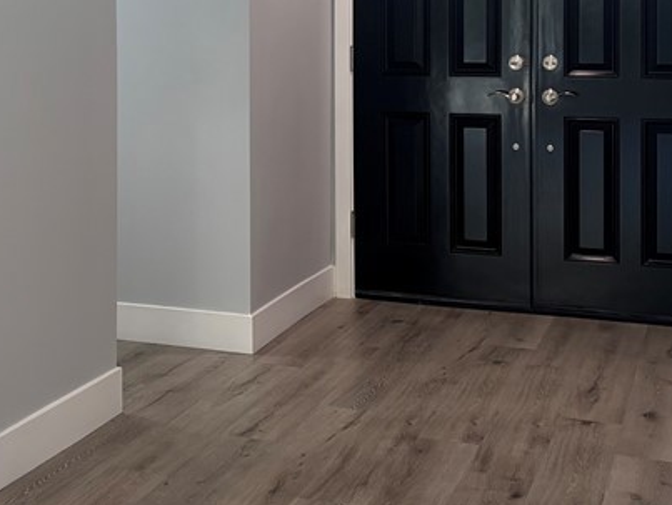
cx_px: 137
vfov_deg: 21.8
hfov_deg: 28.7
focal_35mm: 66
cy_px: 45
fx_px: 1282
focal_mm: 5.96
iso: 125
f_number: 1.6
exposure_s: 1/120
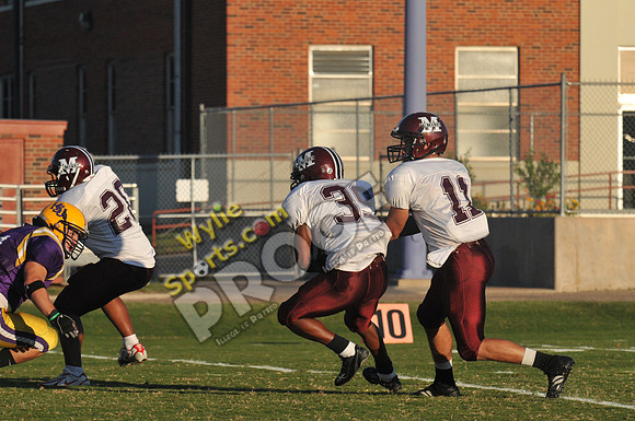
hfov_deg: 7.1
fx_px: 5152
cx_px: 318
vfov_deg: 4.7
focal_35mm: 292
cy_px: 210
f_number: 6.3
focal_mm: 195
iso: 640
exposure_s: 1/2500
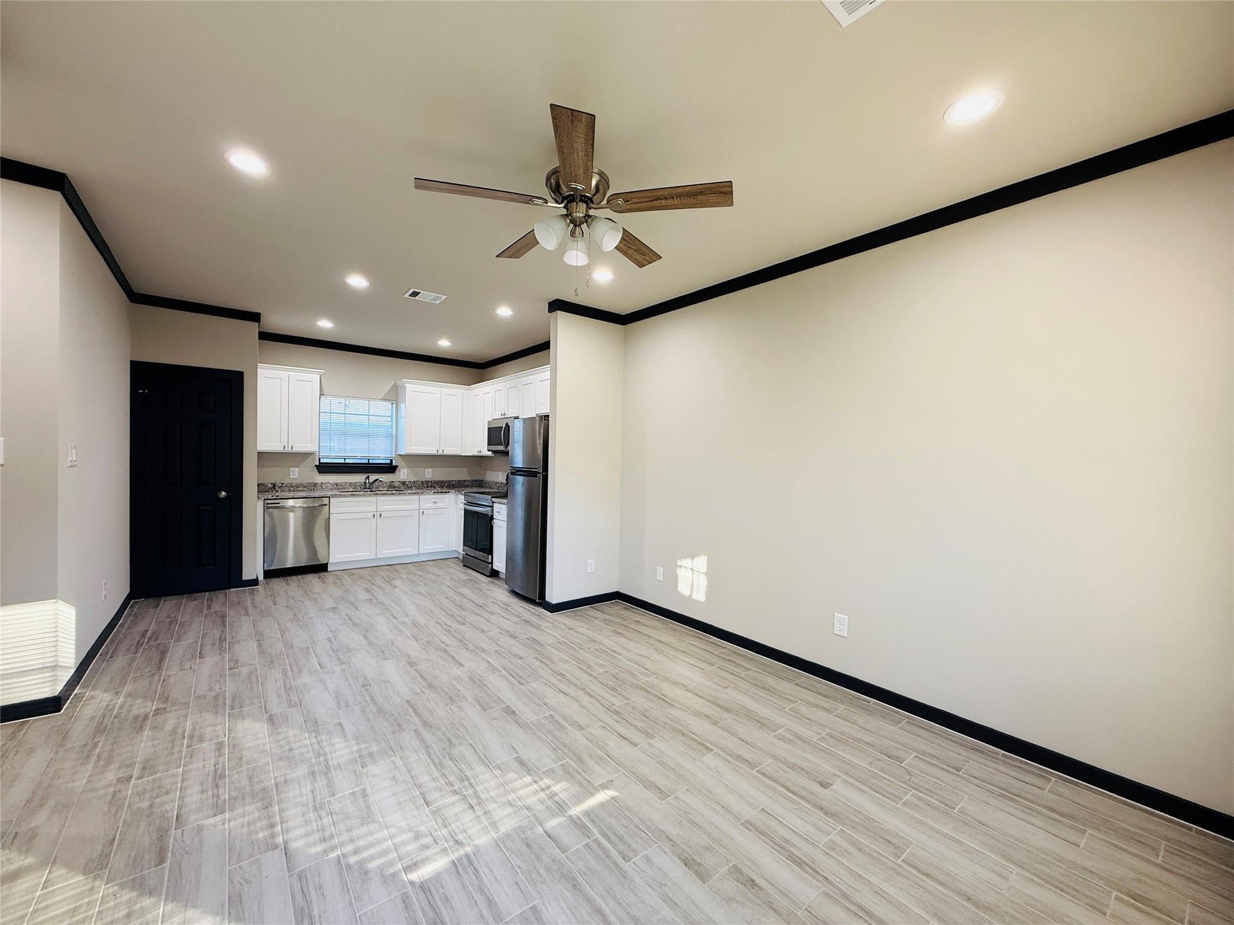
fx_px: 499
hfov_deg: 102.1
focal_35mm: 14
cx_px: 617
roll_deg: -0.8
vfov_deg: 85.7
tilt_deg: -0.8
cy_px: 462
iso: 160
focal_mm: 2.22
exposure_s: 1/120
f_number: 2.2
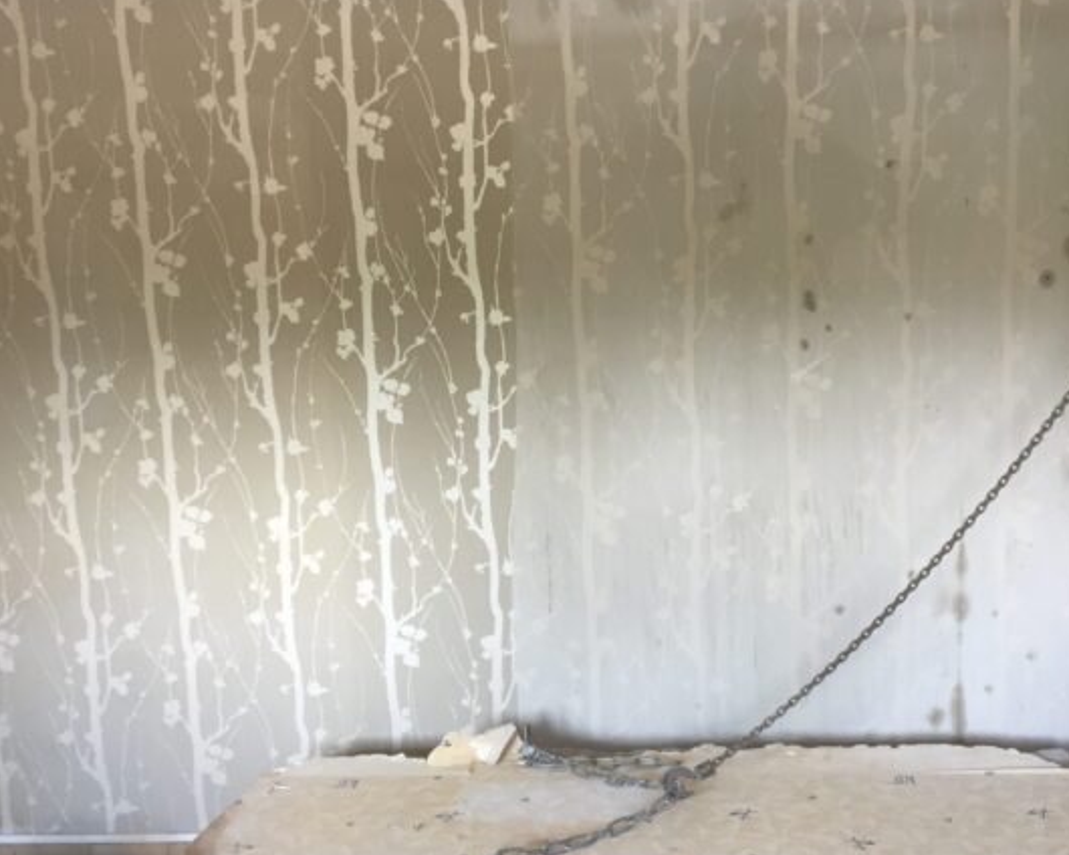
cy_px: 522
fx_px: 1297
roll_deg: +1.1
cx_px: 726
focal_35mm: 41
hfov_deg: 44.0
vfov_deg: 36.3
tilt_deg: -11.9
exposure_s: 1/33
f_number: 2.2
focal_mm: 4.15
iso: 80
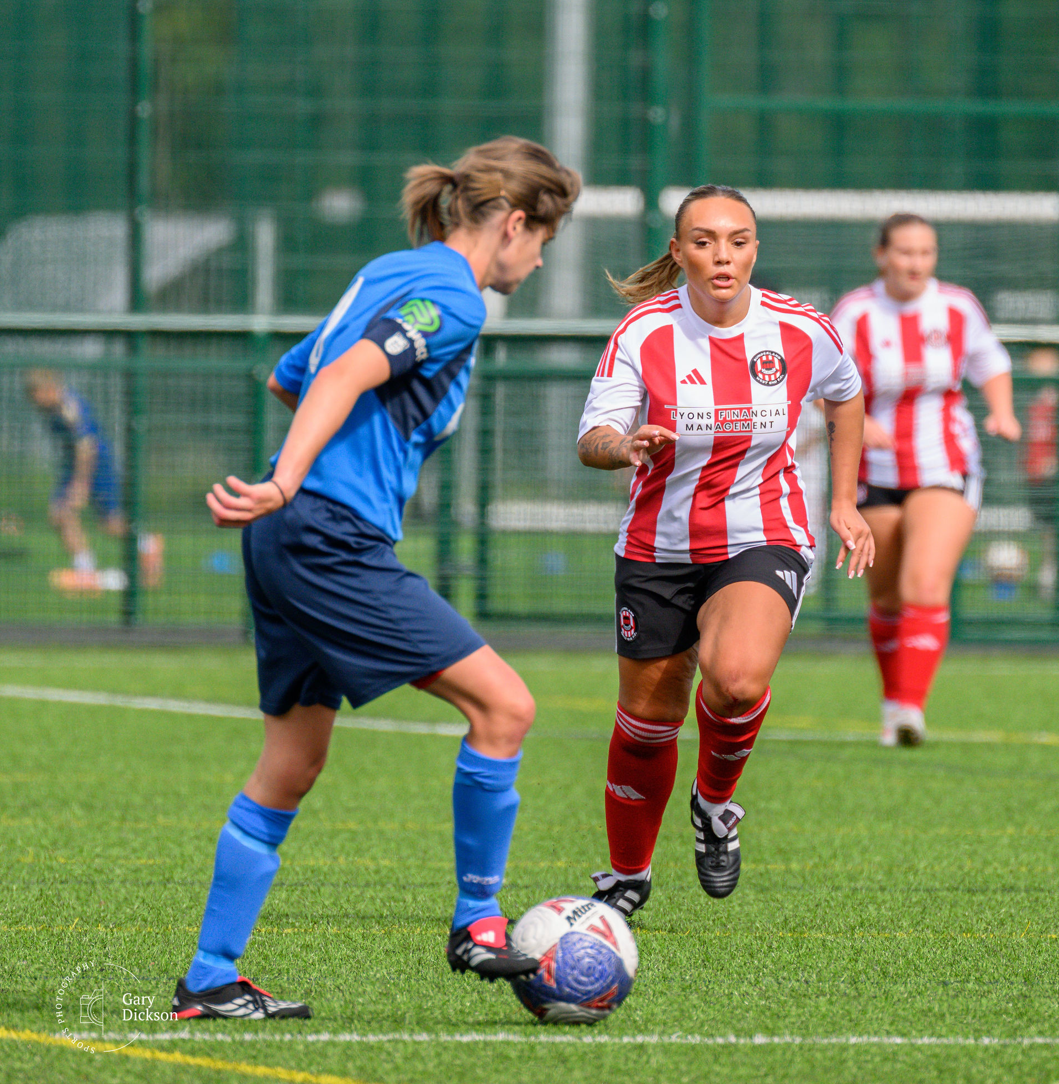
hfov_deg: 2.3
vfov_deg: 2.3
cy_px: 323
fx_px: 26721
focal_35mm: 763
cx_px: 686
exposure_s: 1/1600
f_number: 5.6
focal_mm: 400
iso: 720
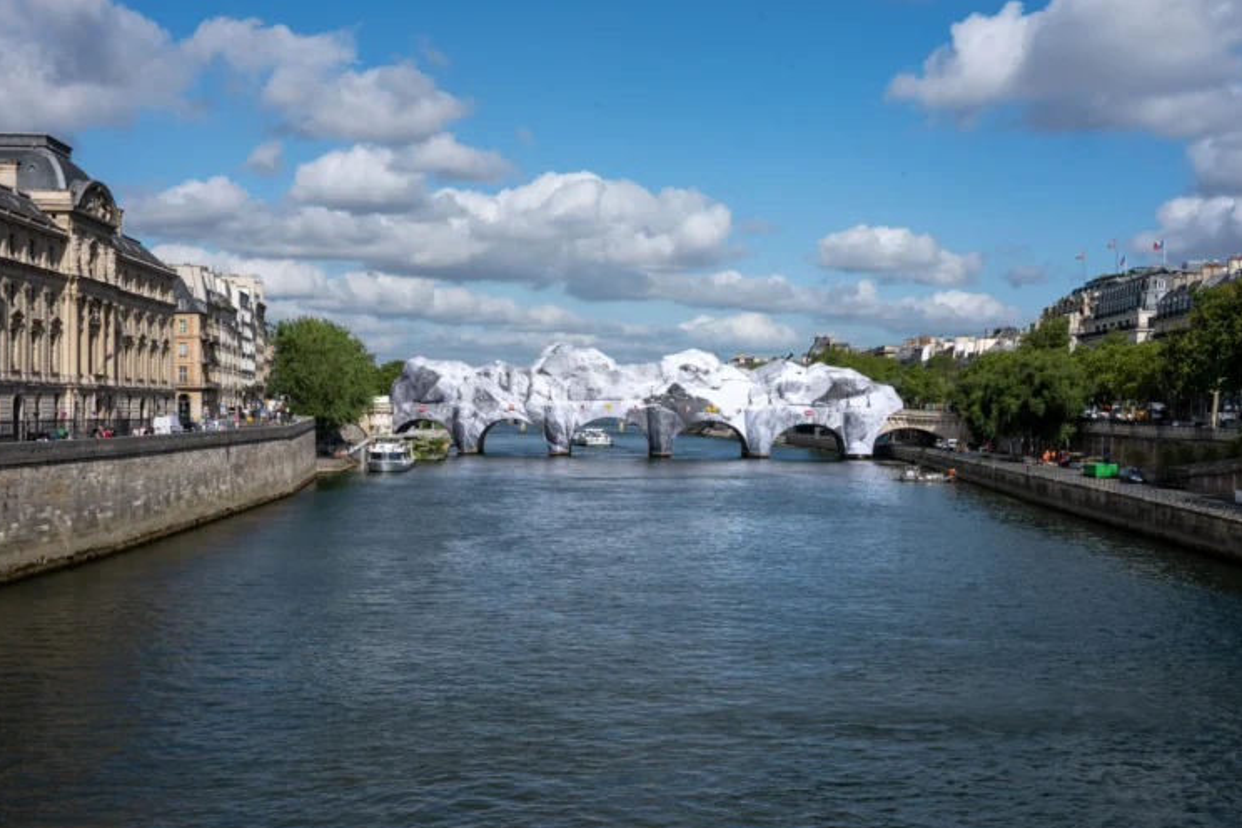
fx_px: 1483
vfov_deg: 31.2
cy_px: 417
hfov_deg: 45.4
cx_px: 621
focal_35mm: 43
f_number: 16
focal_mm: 40
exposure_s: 1/125
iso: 100
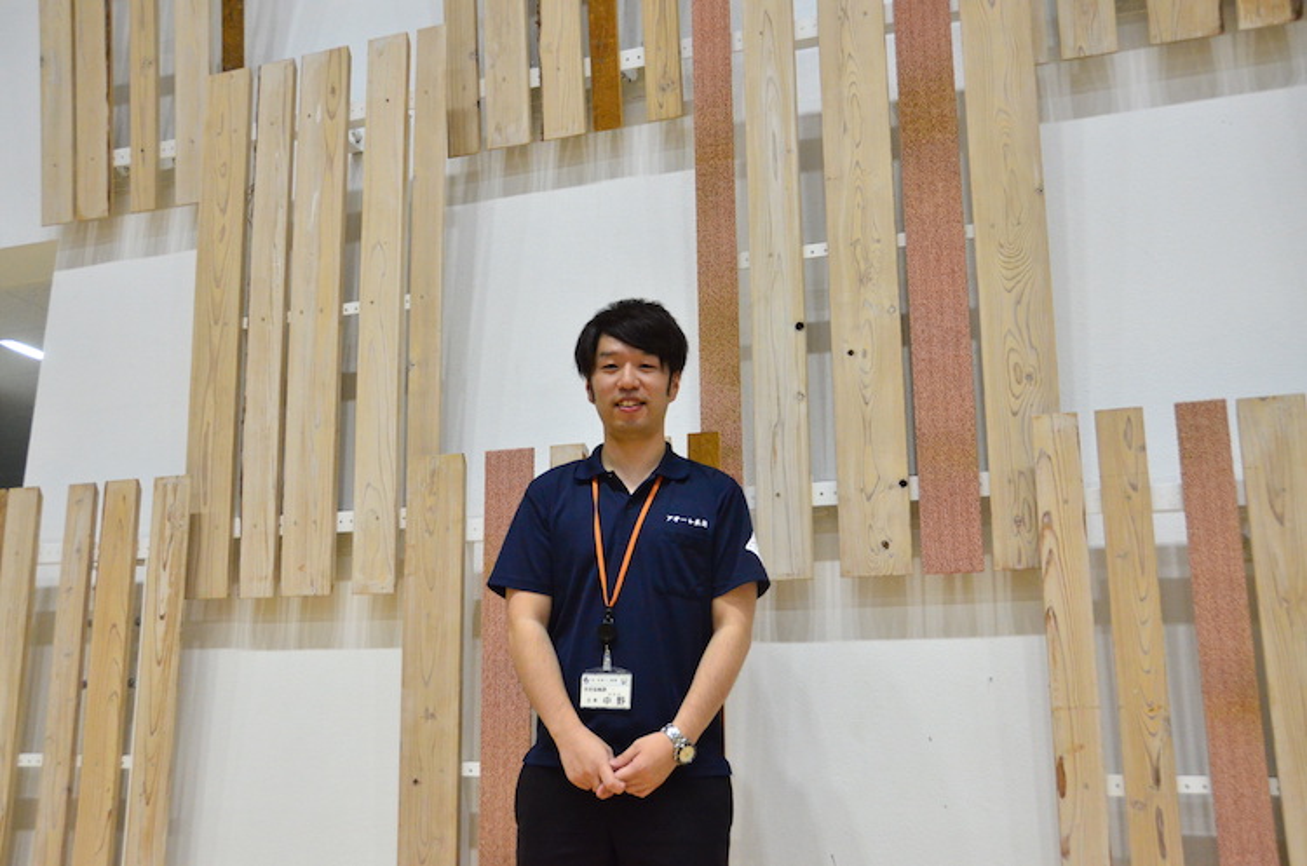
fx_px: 1196
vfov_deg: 39.8
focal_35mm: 33
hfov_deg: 57.3
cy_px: 433
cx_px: 654
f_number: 3.8
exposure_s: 1/400
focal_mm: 22
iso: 3200
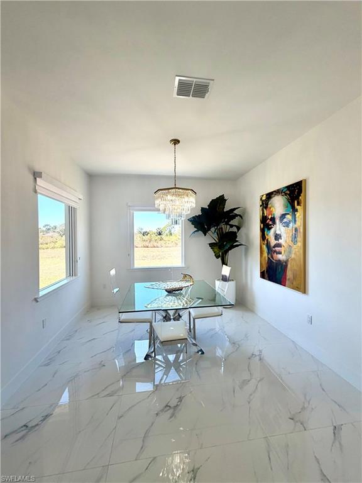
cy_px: 242
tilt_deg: -1.2
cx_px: 181
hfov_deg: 85.7
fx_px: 195
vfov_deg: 102.1
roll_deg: +0.5
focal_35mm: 14
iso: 50
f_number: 2.2
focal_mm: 2.22
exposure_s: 1/129
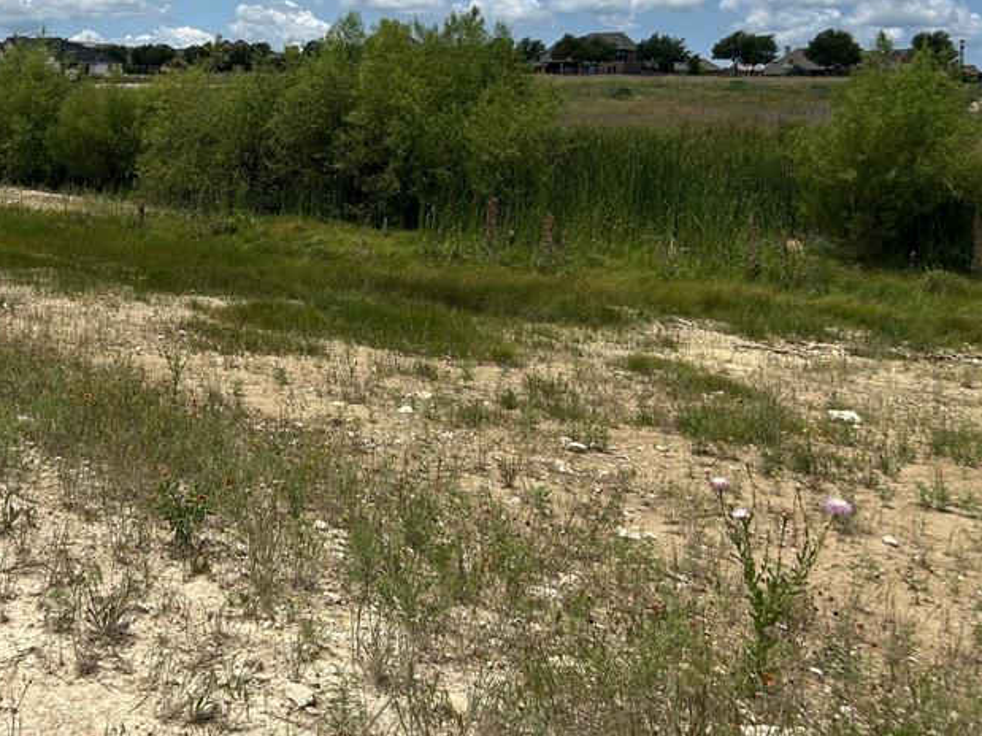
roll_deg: -0.4
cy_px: 165
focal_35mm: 43
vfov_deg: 32.8
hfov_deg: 41.9
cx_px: 197
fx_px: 1220
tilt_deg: -2.7
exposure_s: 1/6993
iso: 50
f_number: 1.5
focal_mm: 5.7
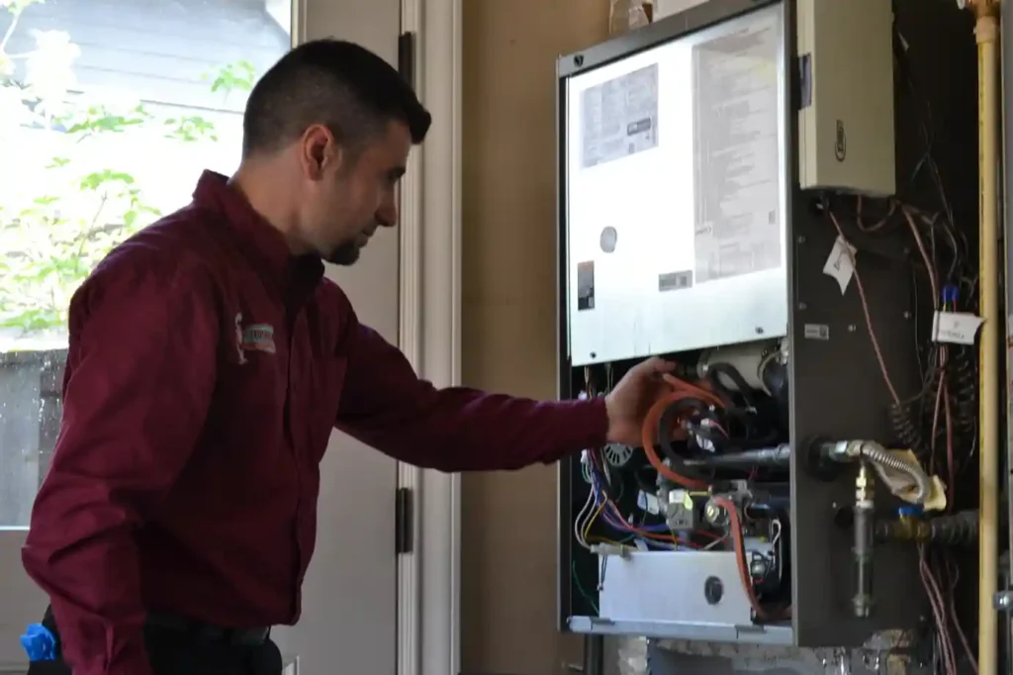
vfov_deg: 19.7
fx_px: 1941
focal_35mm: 69
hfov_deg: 29.3
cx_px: 506
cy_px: 338
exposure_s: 1/40
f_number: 5.3
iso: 400
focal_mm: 46
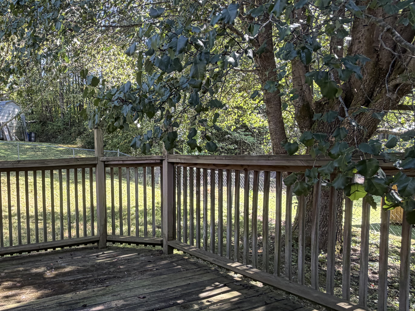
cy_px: 183
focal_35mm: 29
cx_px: 84
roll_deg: +0.6
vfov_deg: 48.0
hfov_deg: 57.2
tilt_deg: -4.6
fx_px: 348
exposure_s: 1/121
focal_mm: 2.22
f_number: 2.2
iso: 64
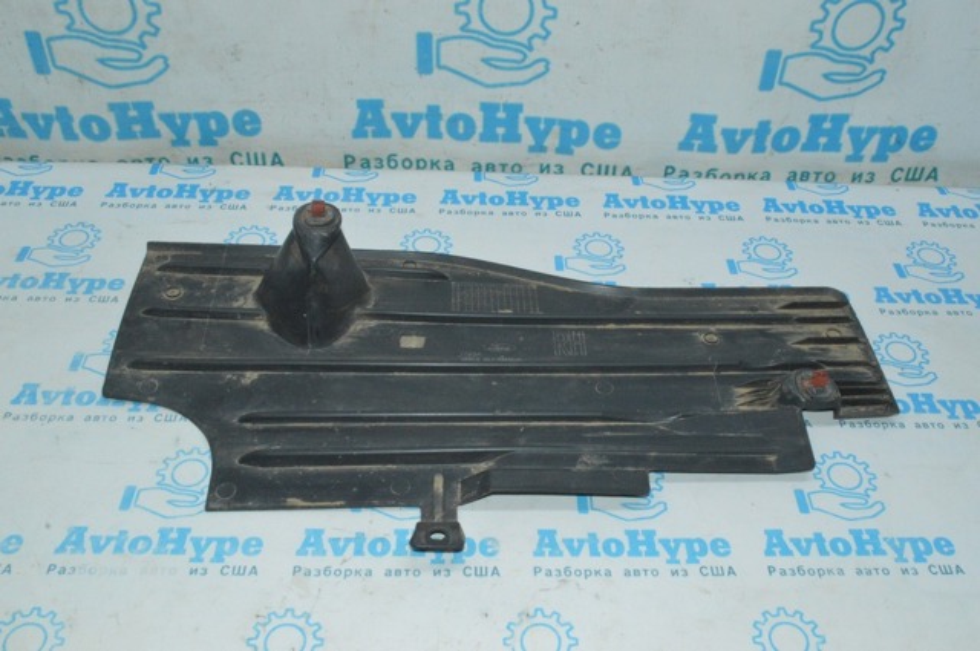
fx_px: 979
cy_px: 326
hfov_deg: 53.2
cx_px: 490
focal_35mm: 36
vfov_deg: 36.8
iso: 4000
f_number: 25
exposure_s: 1/50
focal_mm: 24
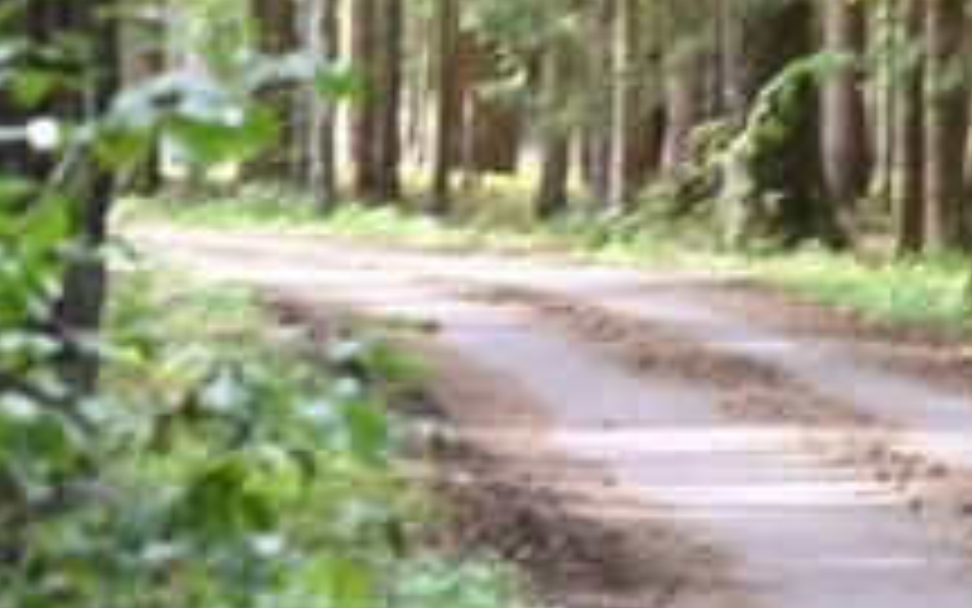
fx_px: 9430
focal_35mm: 356
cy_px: 54
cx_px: 1233
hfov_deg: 5.9
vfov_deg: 3.7
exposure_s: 1/125
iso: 800
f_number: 4
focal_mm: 70
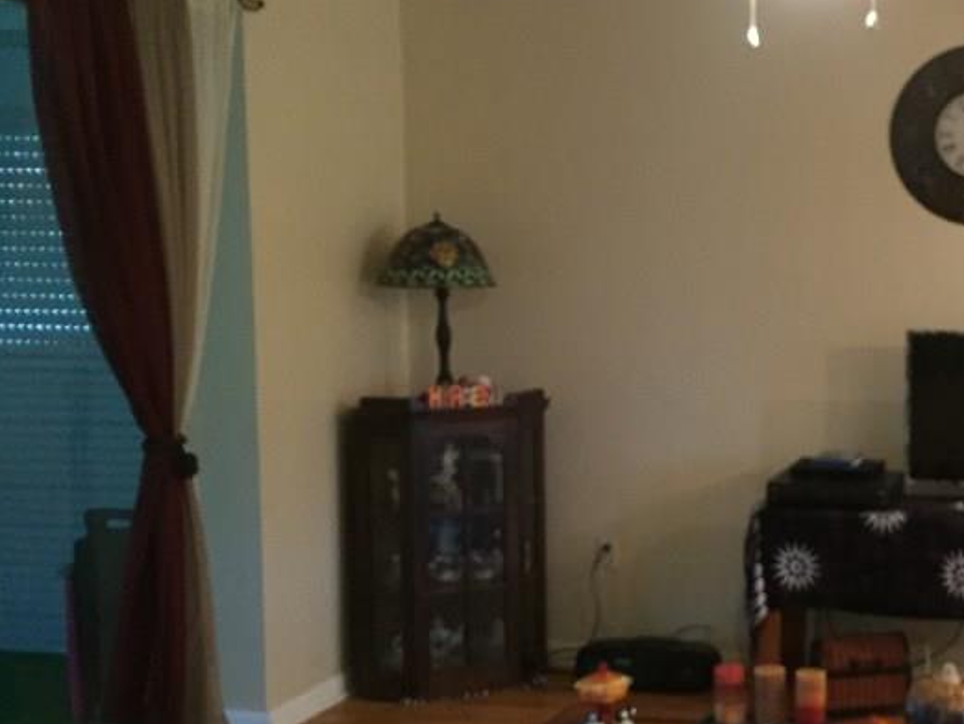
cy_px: 415
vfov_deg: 25.6
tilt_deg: -6.2
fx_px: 1588
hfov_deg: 31.8
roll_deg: -1.6
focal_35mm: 57
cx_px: 903
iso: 250
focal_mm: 4.15
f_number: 2.2
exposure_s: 1/24
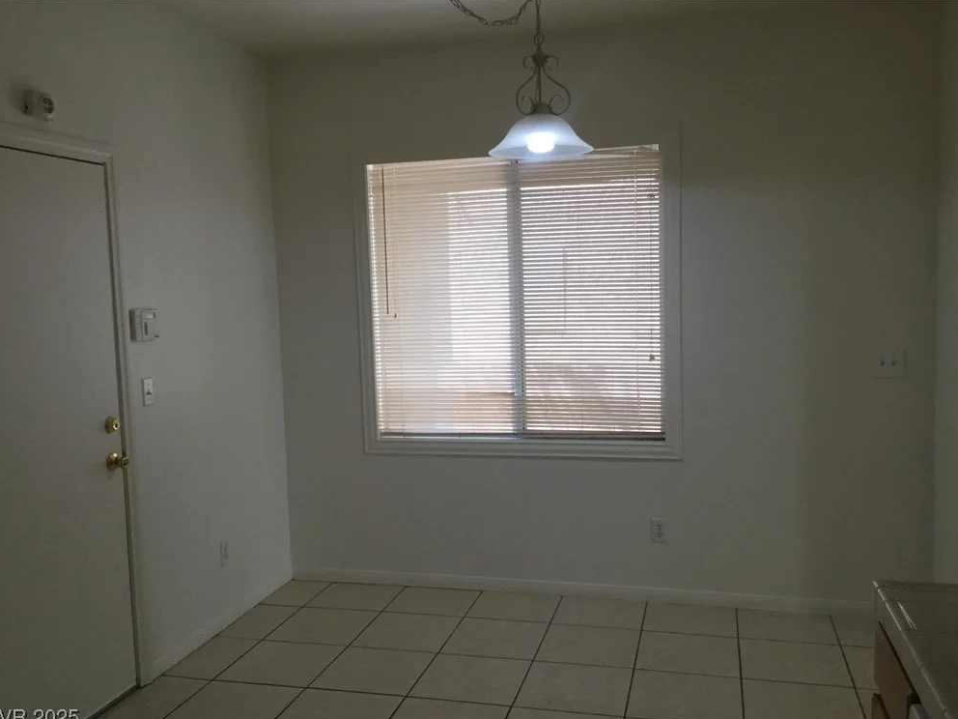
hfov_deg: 56.8
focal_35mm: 32
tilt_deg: -2.4
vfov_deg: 44.2
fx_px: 886
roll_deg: +0.5
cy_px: 368
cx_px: 476
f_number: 2.4
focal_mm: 3.3
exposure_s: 1/30
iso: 25
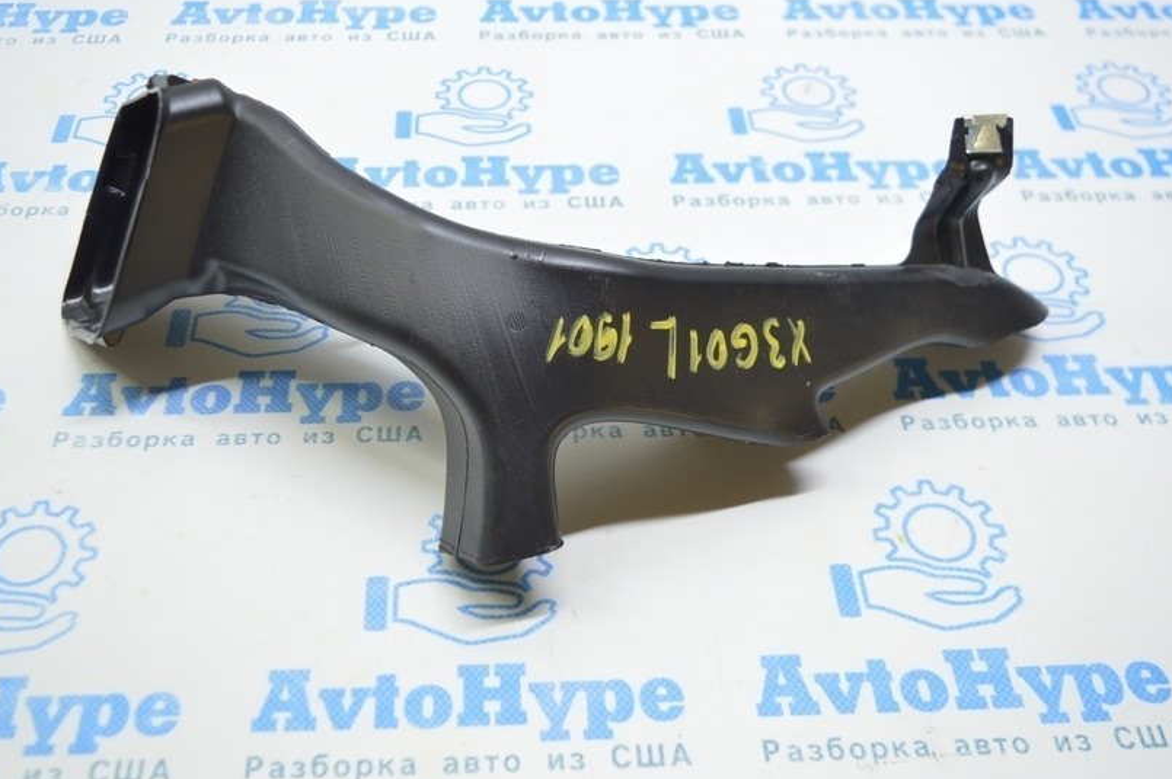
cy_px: 302
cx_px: 524
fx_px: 1366
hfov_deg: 46.4
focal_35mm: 42
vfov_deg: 31.7
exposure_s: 1/40
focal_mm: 22
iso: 400
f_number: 3.8
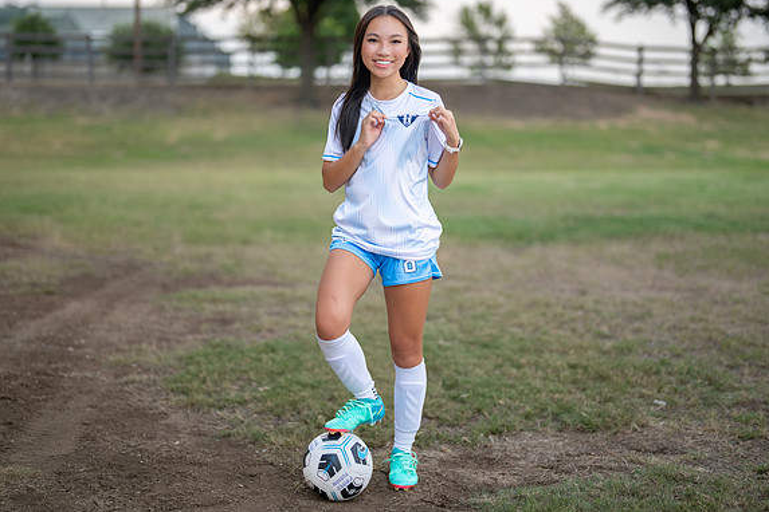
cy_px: 216
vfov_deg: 22.6
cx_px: 381
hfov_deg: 33.4
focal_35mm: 60
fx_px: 1282
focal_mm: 50
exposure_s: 1/1250
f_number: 1.2
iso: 125
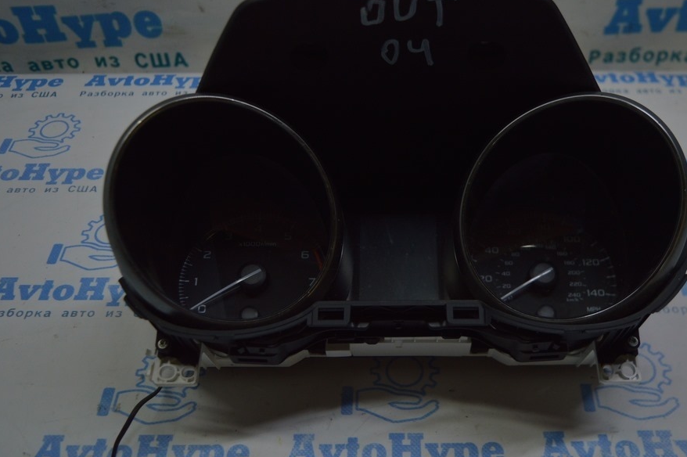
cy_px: 202
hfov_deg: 46.3
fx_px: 801
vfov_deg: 31.8
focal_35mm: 42
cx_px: 385
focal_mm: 24
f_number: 4
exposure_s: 1/320
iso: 400
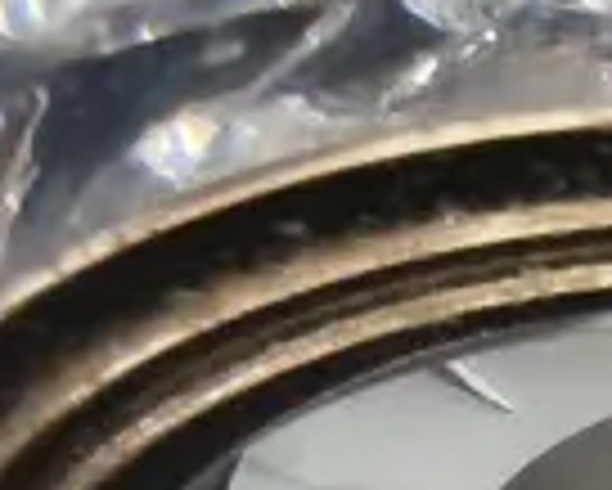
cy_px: 1668
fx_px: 3589
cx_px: 1958
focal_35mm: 198
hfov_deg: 8.1
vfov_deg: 6.8
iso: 100
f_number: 2
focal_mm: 2.87
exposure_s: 1/100
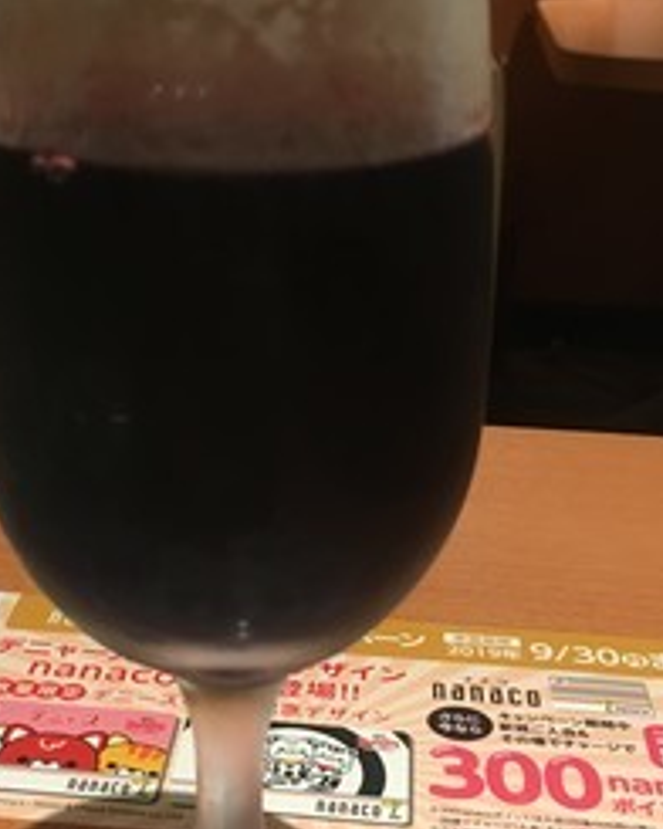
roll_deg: +0.1
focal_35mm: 52
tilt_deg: -25.1
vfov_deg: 35.9
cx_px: 230
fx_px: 1275
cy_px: 484
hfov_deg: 29.0
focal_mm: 4.15
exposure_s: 1/33
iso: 200
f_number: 2.2
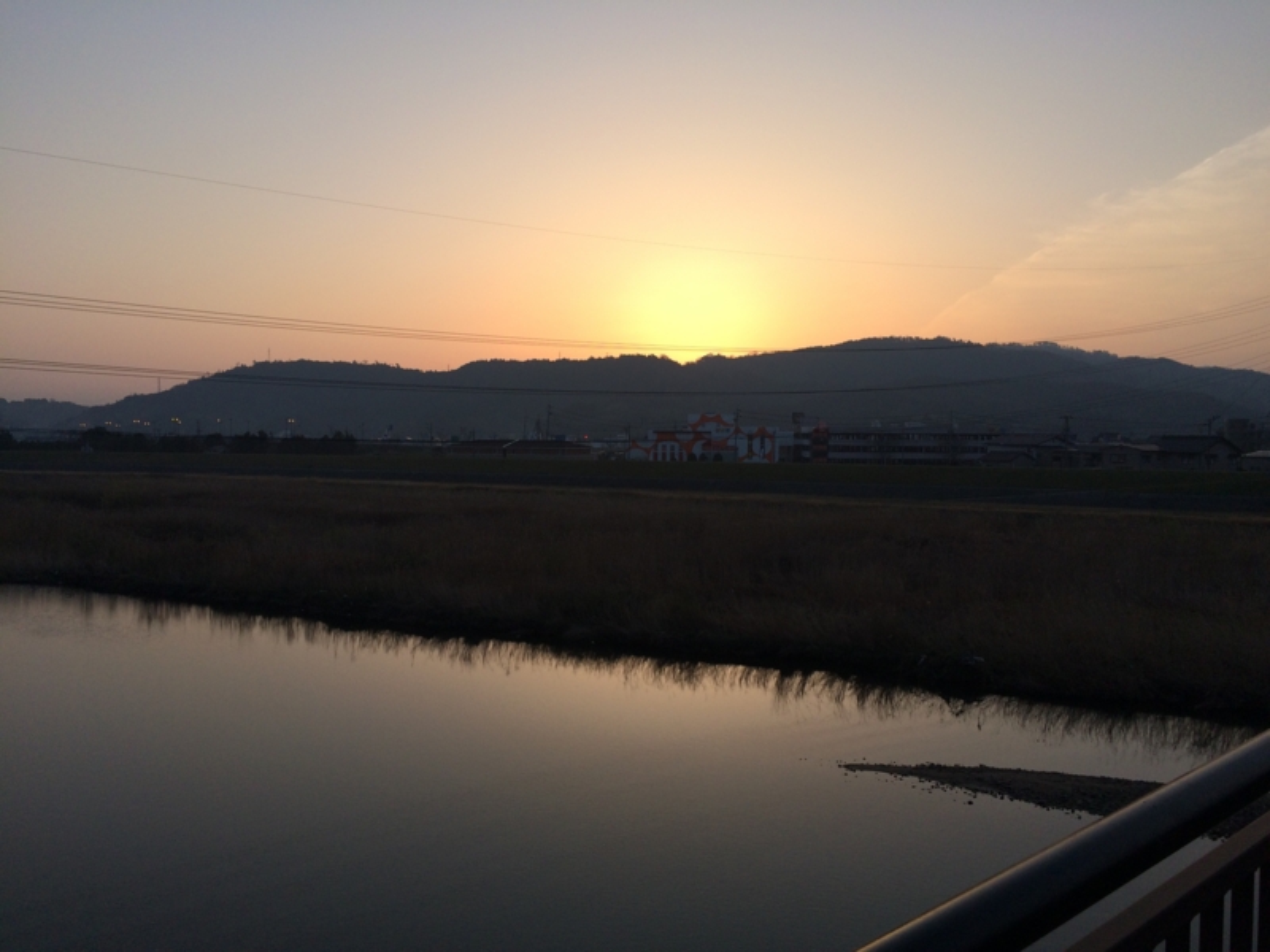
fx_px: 1064
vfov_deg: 48.2
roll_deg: +1.4
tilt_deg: -3.1
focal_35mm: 29
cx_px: 635
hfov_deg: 61.7
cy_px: 476
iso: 32
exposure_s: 1/1109
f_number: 2.2
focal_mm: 4.15
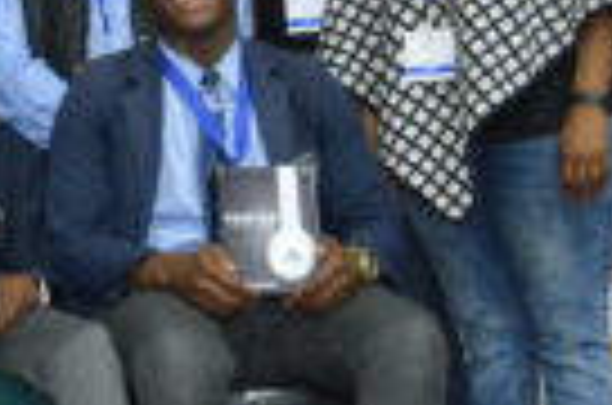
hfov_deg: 12.8
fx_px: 2493
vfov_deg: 9.2
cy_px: 18
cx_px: -450
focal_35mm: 147
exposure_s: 1/60
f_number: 4.2
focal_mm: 26
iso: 1600
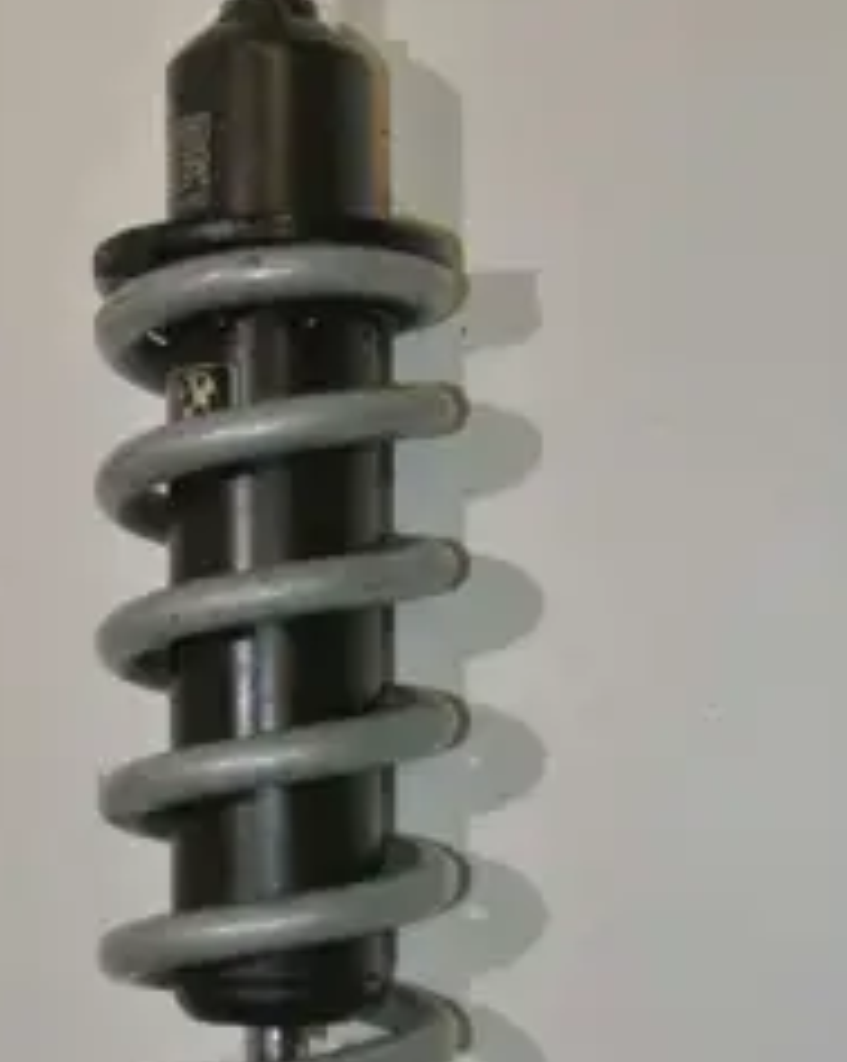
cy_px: 816
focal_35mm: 79
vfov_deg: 23.9
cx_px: 345
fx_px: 2480
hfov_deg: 19.4
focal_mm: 14
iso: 200
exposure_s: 1/60
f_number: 4
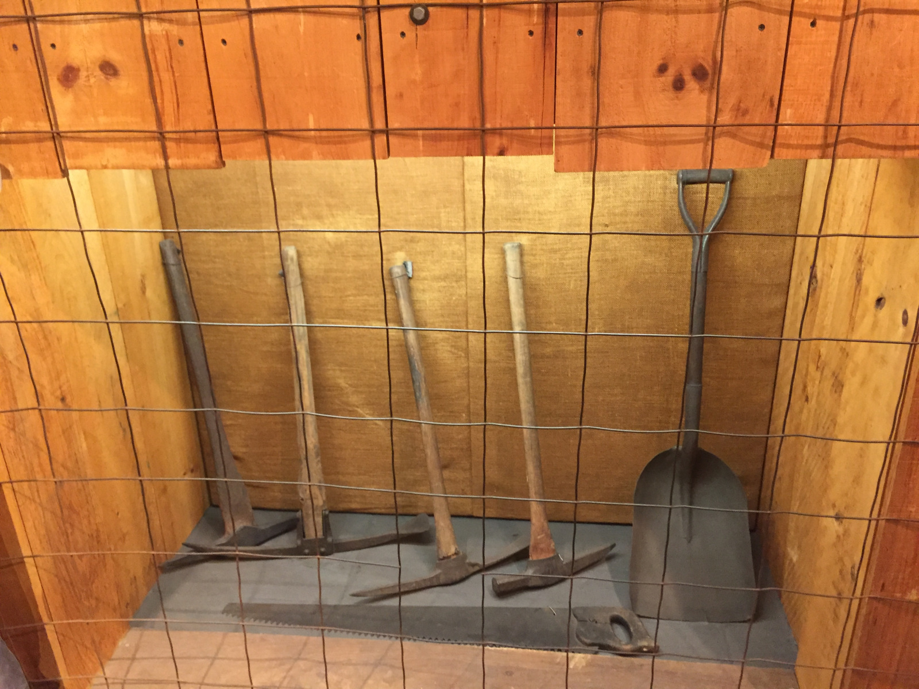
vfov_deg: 48.2
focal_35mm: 29
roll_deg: +2.3
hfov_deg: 61.7
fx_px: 770
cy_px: 344
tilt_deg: -22.3
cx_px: 460
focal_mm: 4.15
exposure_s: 1/24
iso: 250
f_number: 2.2
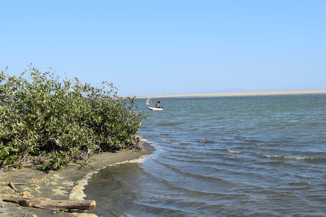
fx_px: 462
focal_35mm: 51
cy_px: 108
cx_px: 163
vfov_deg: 26.5
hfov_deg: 38.9
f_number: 9
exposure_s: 1/320
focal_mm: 34
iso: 200
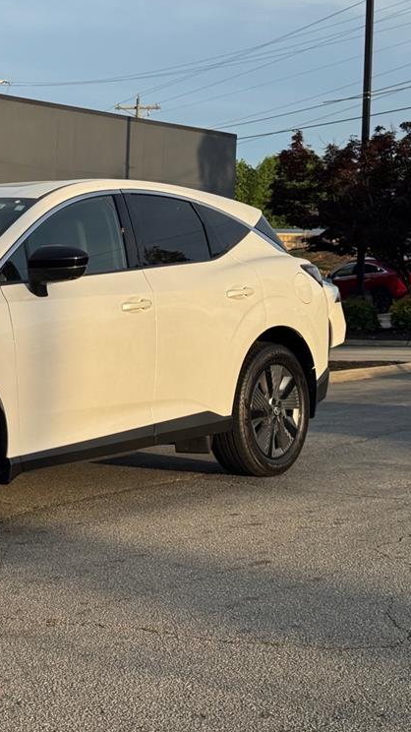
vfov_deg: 29.4
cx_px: -75
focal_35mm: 72
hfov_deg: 16.1
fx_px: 1396
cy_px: 369
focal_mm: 6.76
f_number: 1.78
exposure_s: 1/3257
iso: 64
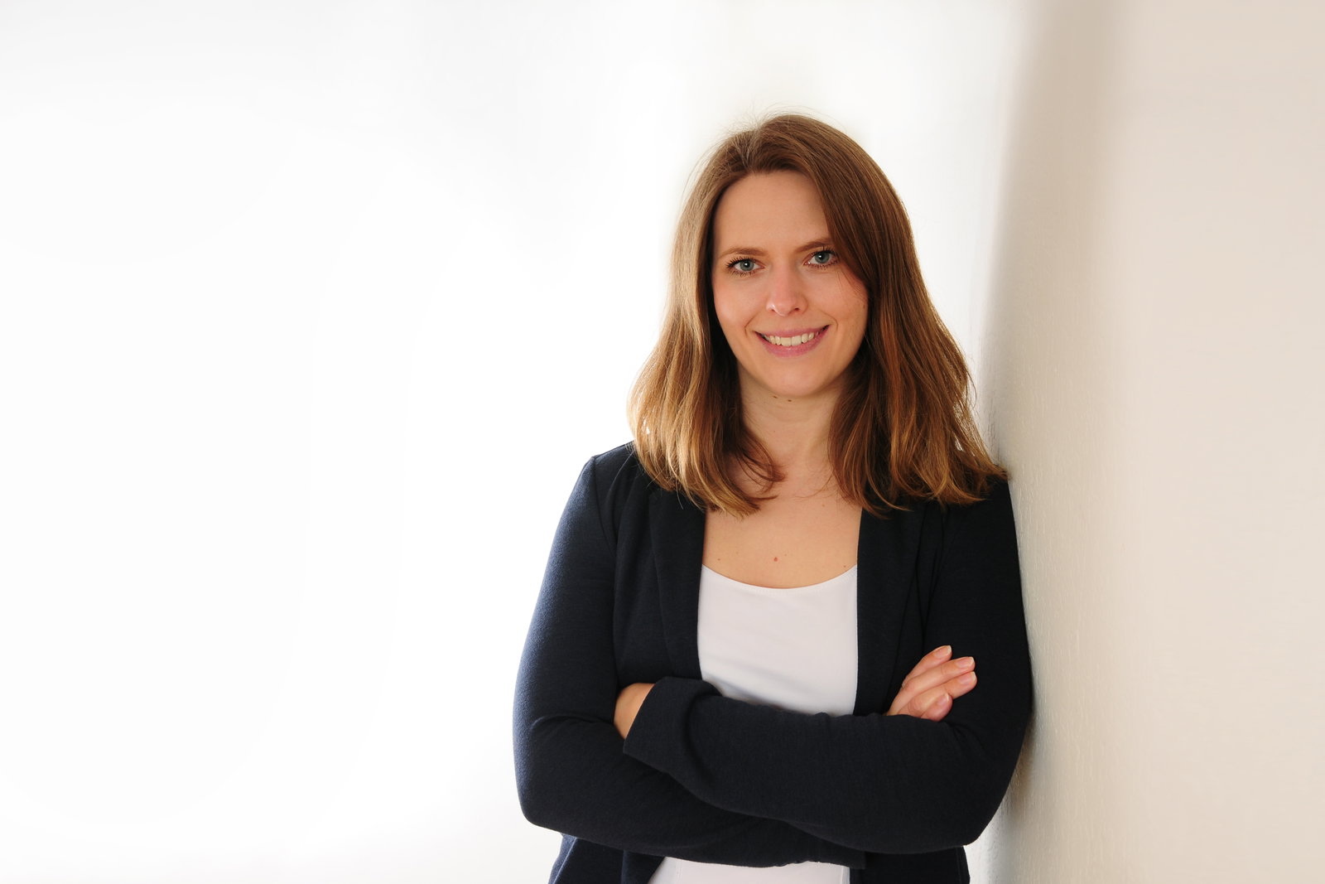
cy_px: 442
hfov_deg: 46.4
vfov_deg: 31.9
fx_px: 1546
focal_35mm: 42
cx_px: 662
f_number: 4.5
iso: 160
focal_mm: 28
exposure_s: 1/125
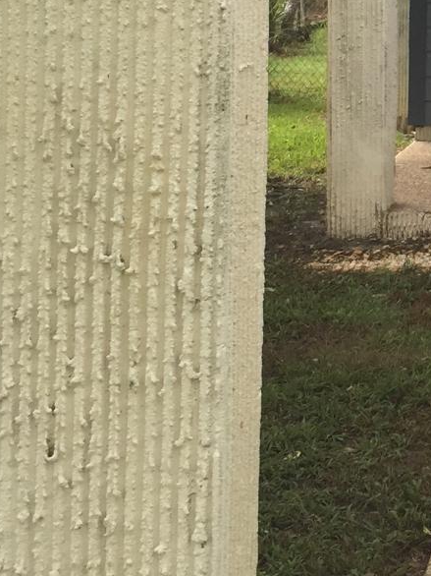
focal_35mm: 99
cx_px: 709
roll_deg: -0.7
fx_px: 1645
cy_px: 49
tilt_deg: -4.0
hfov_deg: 13.7
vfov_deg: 19.5
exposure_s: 1/557
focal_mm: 4.15
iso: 32
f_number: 2.2
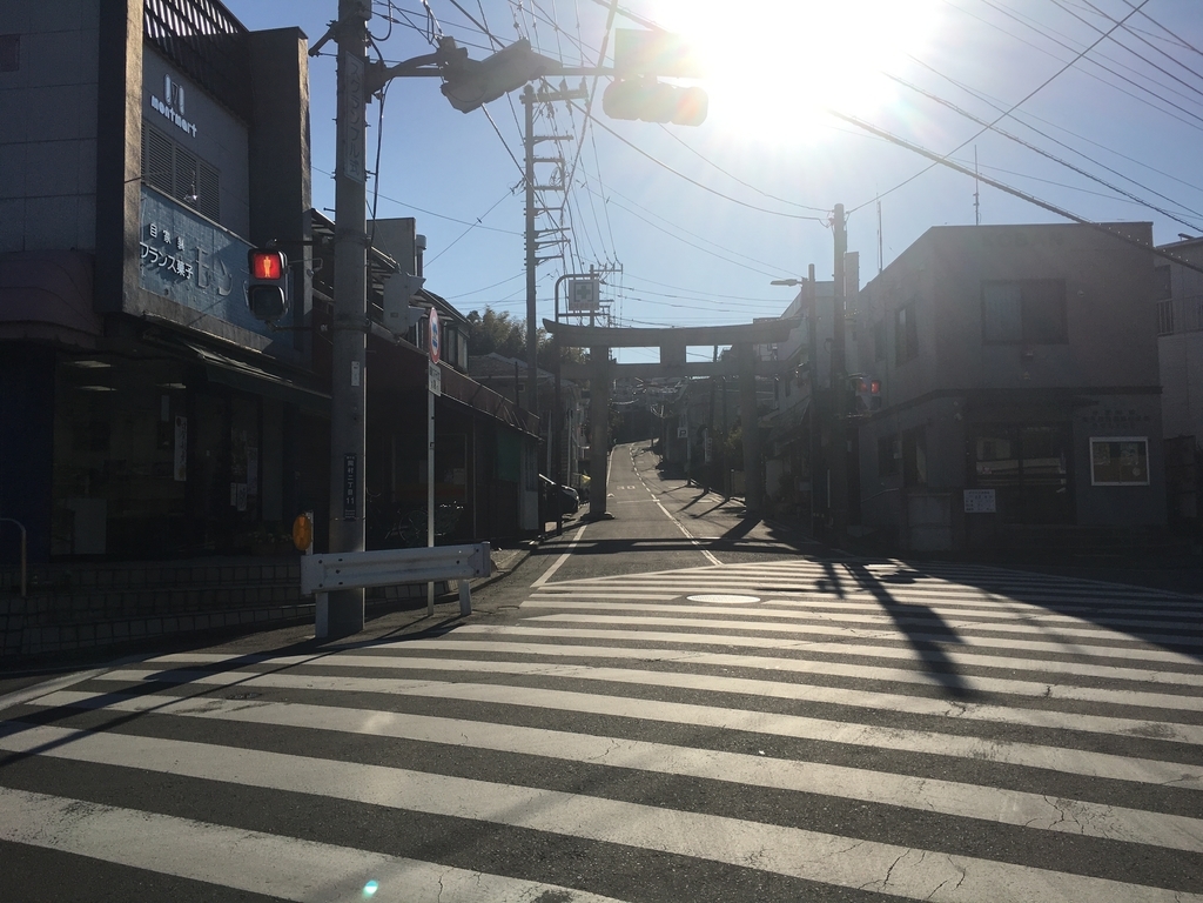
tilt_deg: +5.5
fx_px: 1008
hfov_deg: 61.7
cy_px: 452
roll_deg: +0.0
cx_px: 602
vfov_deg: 48.2
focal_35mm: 29
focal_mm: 4.15
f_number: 2.2
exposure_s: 1/5128
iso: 25
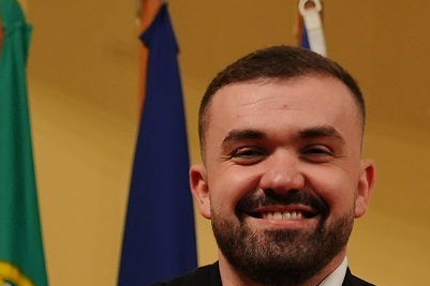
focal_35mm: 310
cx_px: -201
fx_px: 3701
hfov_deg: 6.6
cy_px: 685
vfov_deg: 4.3
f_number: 4
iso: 1600
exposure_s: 1/125
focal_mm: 54
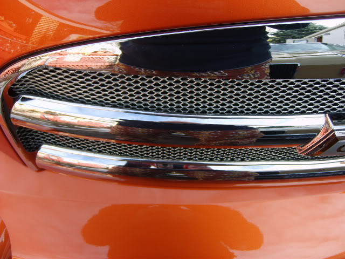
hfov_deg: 52.6
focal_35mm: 35
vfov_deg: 40.7
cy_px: 130
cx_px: 172
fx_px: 349
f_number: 2.8
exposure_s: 1/180
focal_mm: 5.8
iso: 50
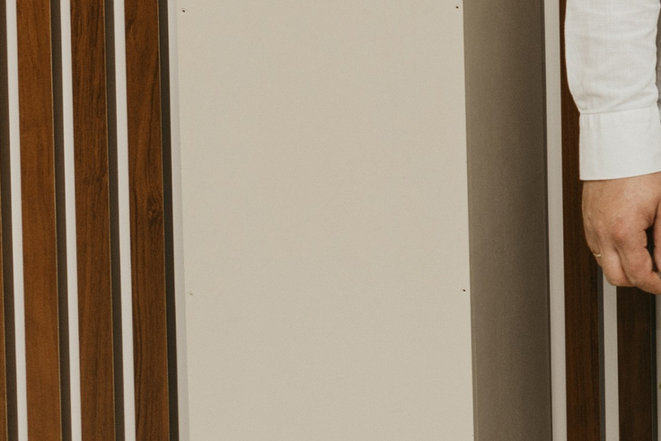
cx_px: 1119
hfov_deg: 15.8
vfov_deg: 11.4
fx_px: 2093
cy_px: -260
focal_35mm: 114
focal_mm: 28
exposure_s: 1/160
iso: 160
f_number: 4
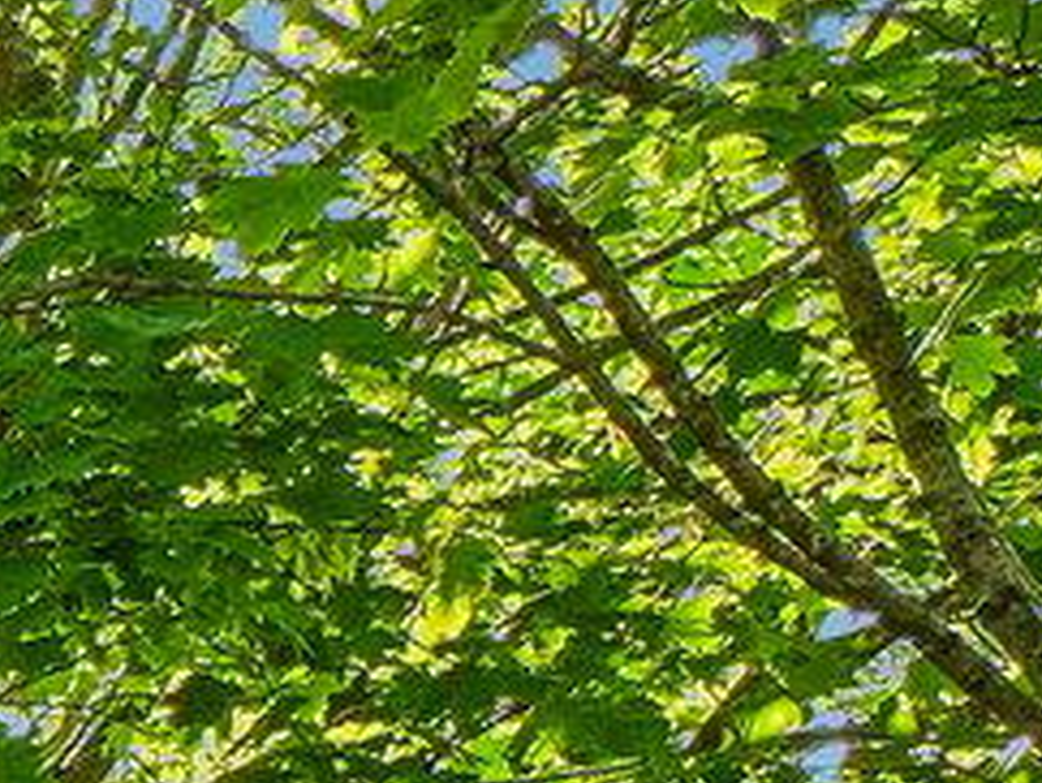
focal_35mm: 195
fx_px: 5876
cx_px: -3242
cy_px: 2910
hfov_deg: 7.2
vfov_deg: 6.5
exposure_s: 1/30
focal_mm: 16
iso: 100
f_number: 8
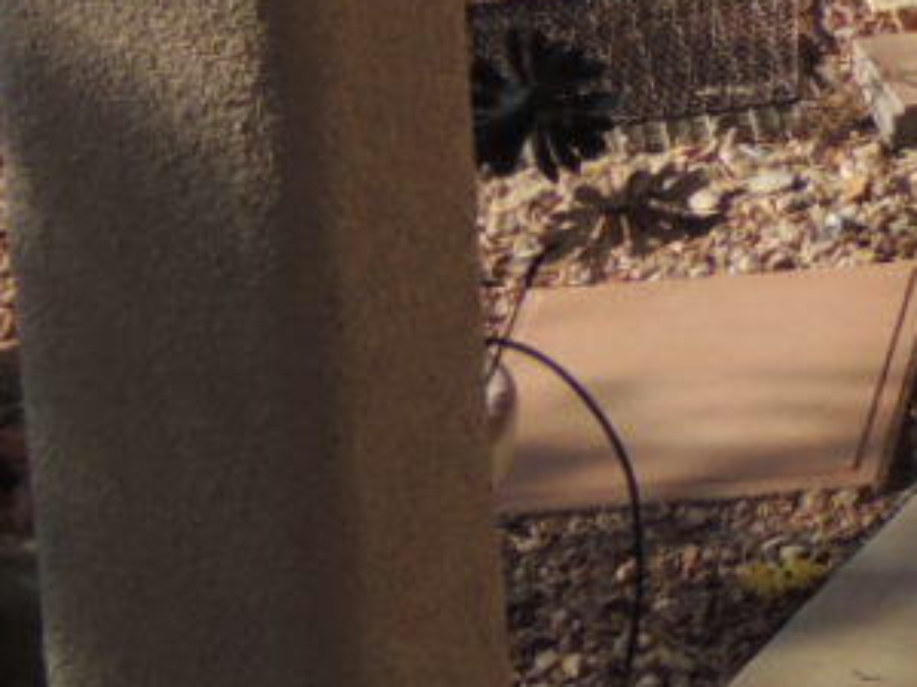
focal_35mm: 160
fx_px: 4239
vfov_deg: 8.7
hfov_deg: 10.9
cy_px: -724
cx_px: 2030
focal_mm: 5.3
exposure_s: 1/1000
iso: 100
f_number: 3.1
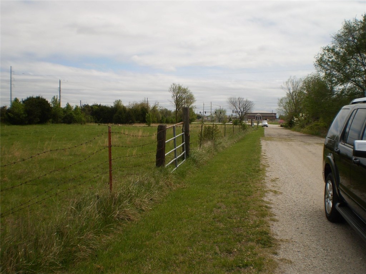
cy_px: 137
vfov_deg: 39.7
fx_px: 381
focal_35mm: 36
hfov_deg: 51.4
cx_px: 183
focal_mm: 6.3
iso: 64
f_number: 4.6
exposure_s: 1/1600
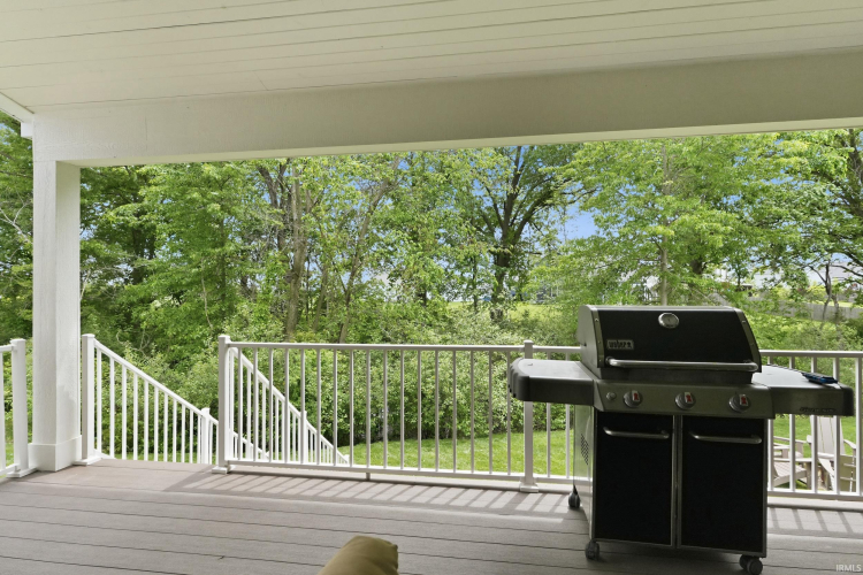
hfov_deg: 95.0
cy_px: 288
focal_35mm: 16
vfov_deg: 72.1
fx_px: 396
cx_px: 432
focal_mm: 11
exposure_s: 1/4000
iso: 2000
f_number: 4
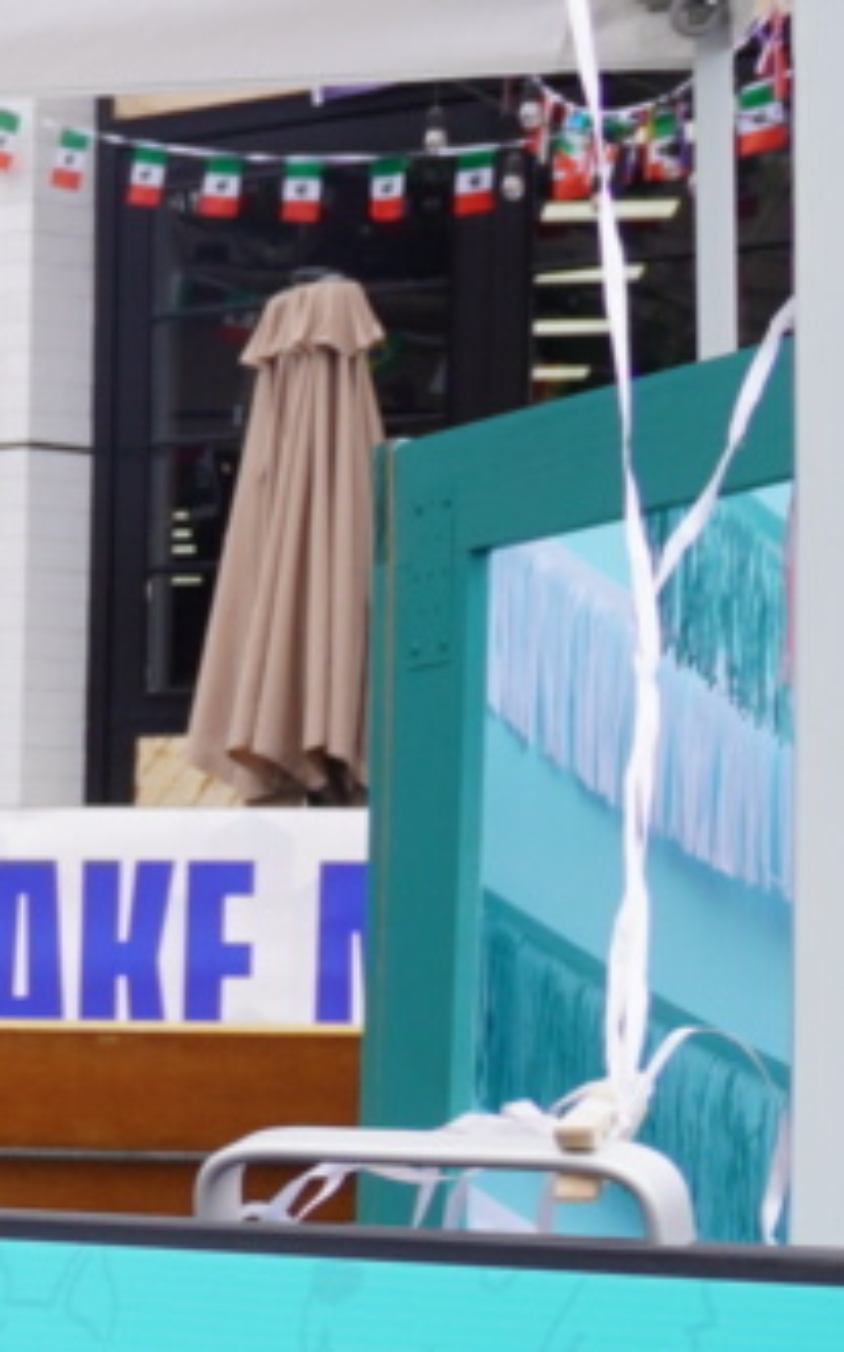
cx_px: -2319
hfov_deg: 7.5
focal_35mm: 135
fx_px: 4973
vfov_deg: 15.0
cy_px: 1561
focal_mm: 18
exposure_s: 1/100
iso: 100
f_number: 7.1
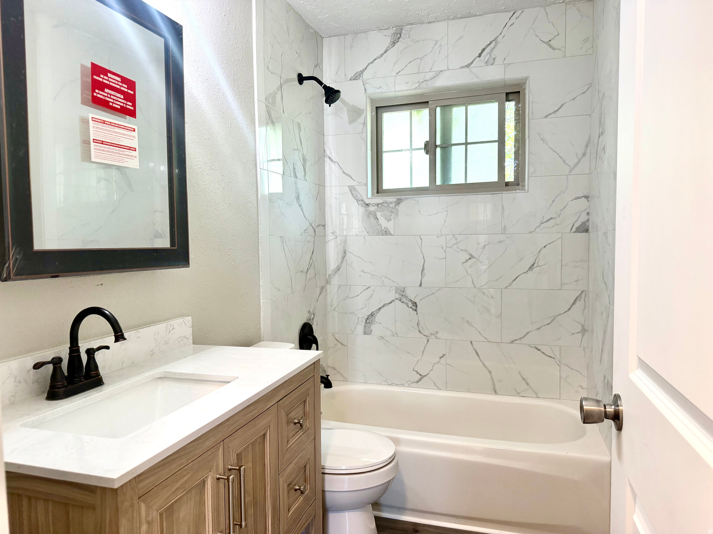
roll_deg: +1.0
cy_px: 267
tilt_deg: -3.6
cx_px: 356
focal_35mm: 24
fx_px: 494
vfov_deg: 56.8
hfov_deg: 71.6
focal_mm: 6.76
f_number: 1.78
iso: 250
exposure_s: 1/120
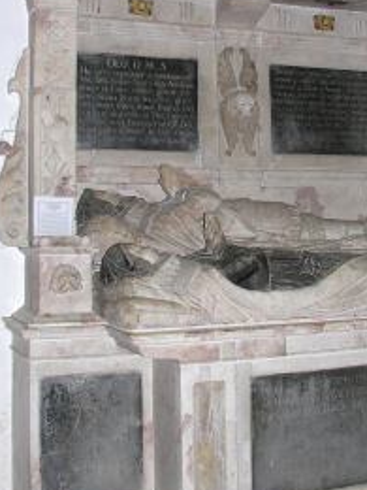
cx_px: 246
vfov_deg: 31.0
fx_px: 876
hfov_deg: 23.5
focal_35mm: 62
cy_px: 168
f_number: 2.8
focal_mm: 8.9
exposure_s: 1/60.1
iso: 71
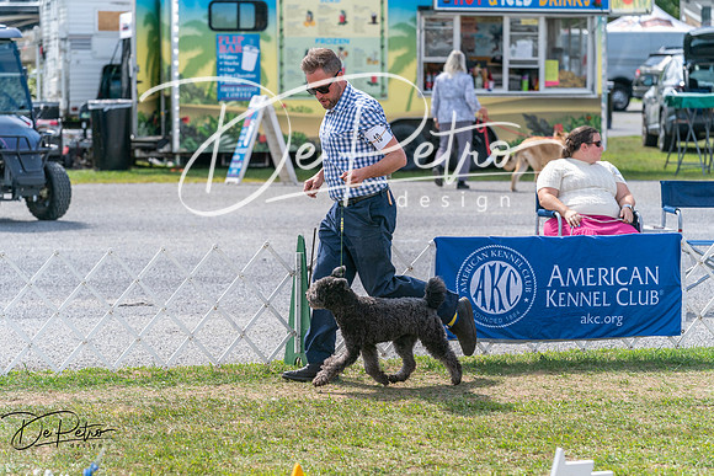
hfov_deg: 14.2
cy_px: 238
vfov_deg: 9.5
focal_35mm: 144
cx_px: 357
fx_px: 2857
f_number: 5
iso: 640
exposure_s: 1/2000
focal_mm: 144
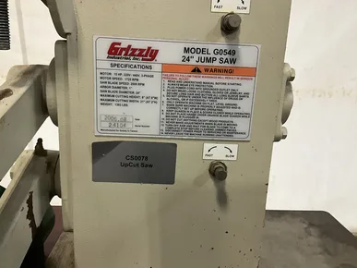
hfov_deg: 60.0
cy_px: 135
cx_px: 177
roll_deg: -3.8
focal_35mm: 30
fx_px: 309
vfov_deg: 46.8
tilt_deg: -13.1
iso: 250
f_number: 1.8
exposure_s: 1/60
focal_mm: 3
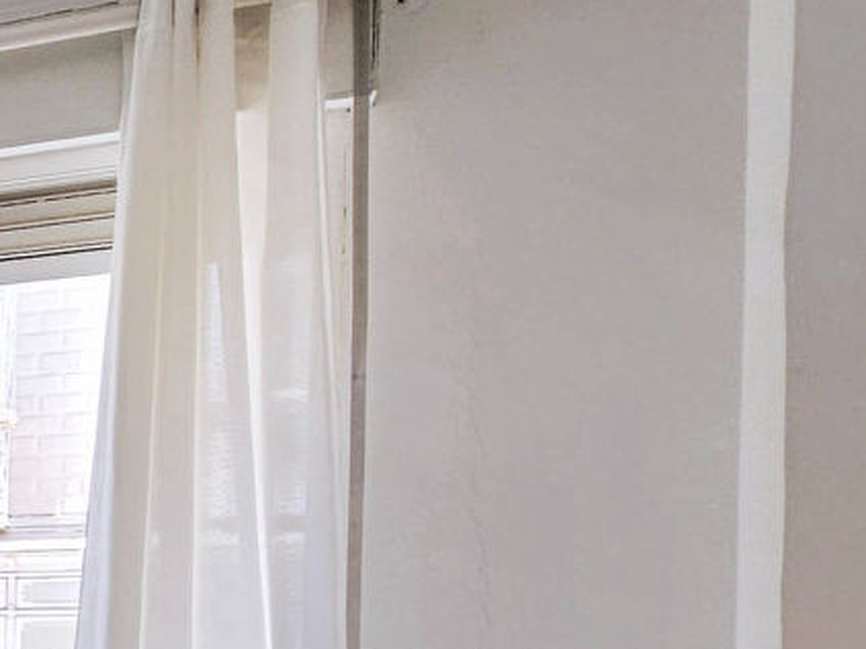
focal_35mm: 63
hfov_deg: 18.0
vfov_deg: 21.9
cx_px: -950
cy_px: 729
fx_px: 1576
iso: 50
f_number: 2.2
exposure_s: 1/184
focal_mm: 2.2
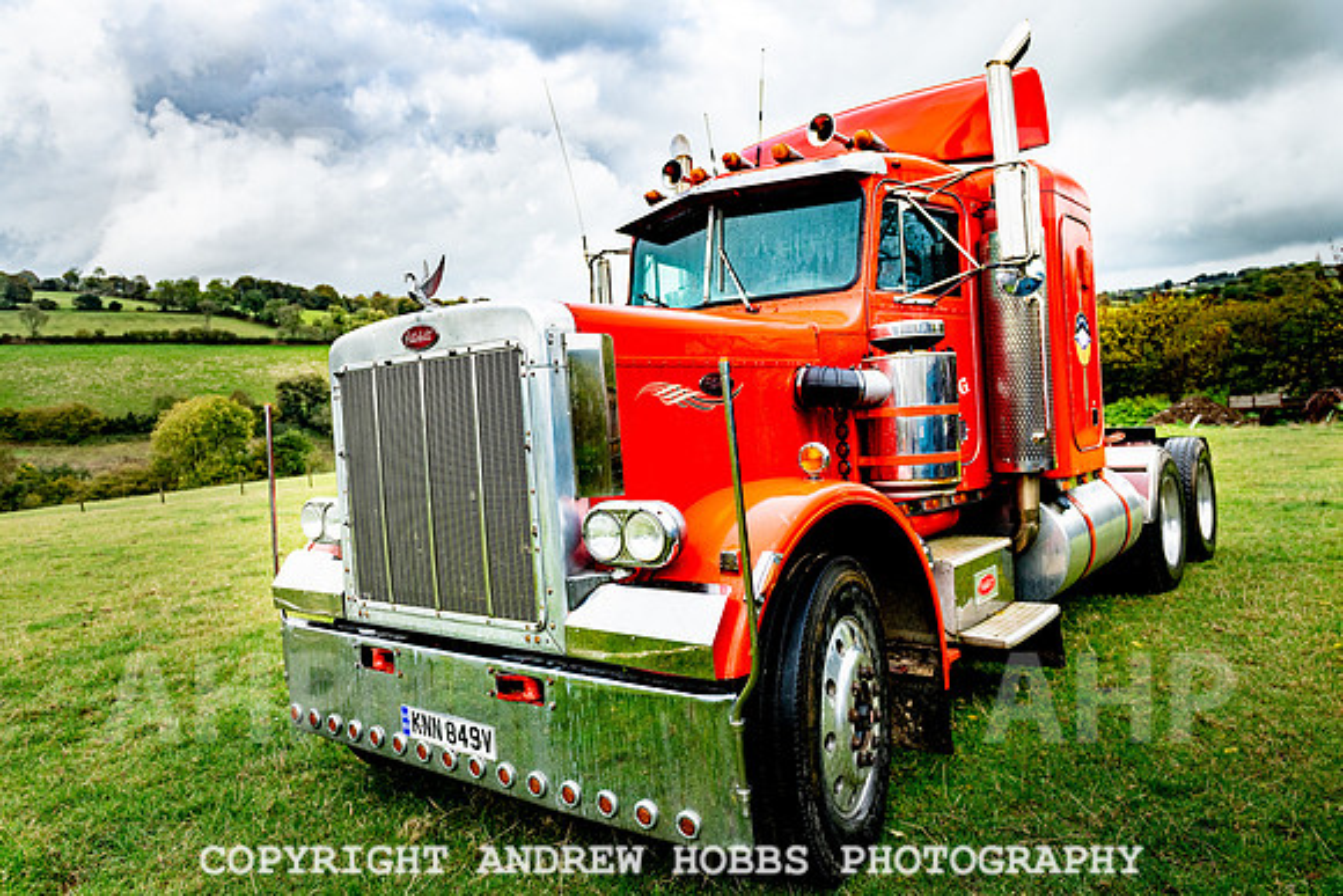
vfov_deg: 53.2
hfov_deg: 73.7
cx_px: 672
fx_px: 896
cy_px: 448
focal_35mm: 24
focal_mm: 24
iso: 160
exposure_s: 1/640
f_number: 5
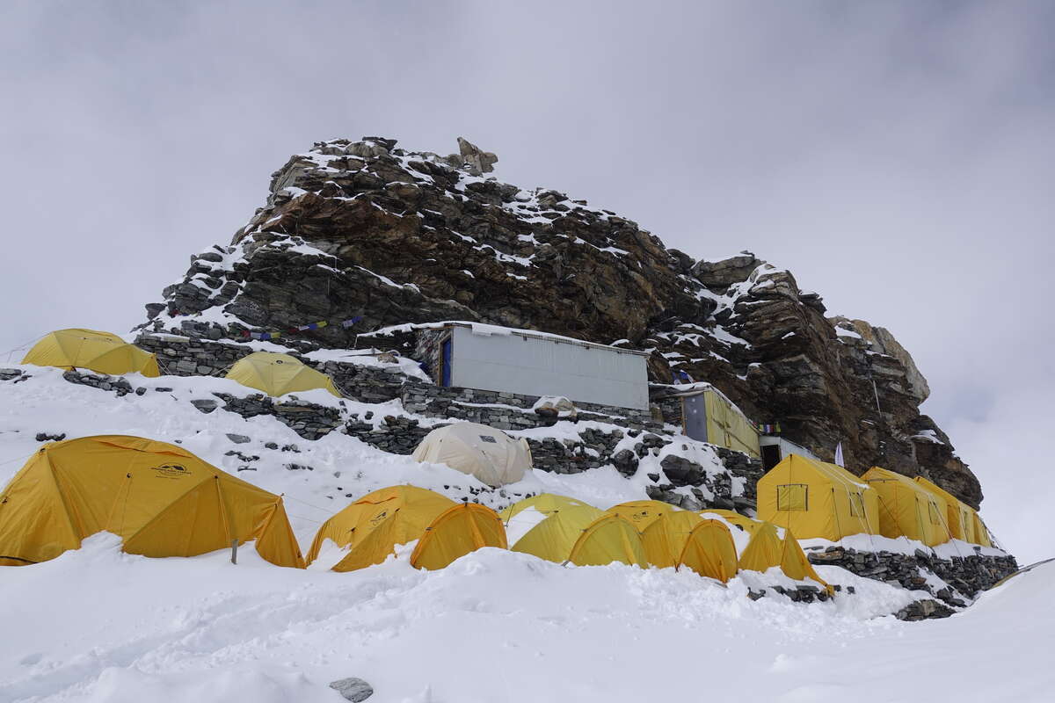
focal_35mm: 24
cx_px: 528
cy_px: 352
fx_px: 703
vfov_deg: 53.1
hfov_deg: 73.7
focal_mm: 8.8
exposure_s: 1/200
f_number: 5.6
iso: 125
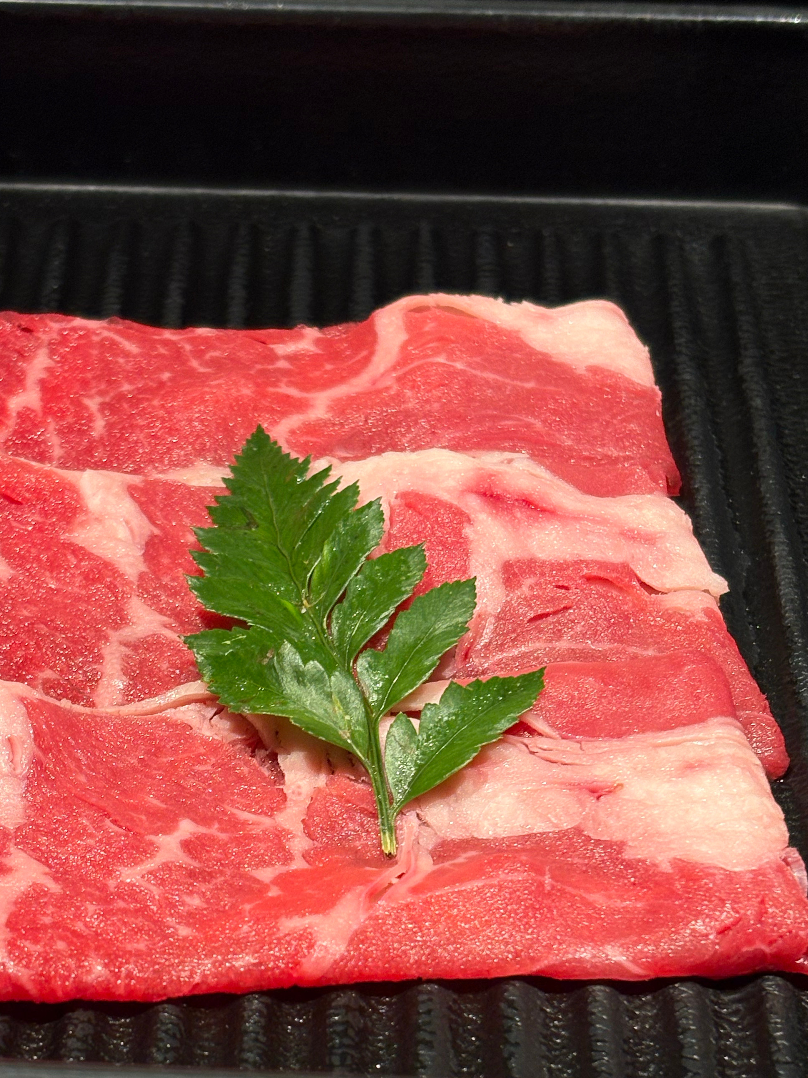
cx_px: 238
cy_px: 838
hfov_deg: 18.1
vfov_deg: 23.8
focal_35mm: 81
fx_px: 2521
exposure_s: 1/50
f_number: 1.6
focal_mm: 5.96
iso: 40
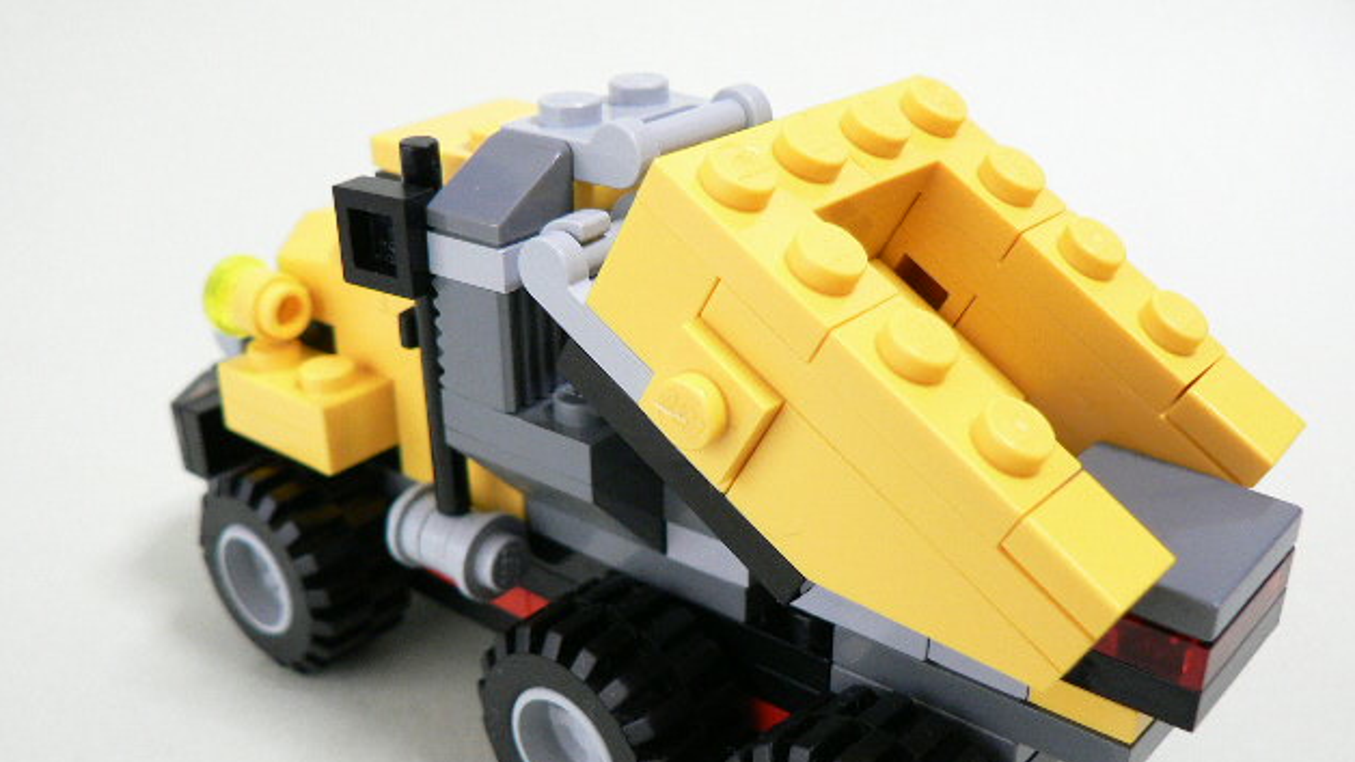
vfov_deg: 29.5
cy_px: 501
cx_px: 669
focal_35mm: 40
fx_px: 1437
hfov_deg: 50.5
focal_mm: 6
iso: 200
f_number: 2.8
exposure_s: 1/15
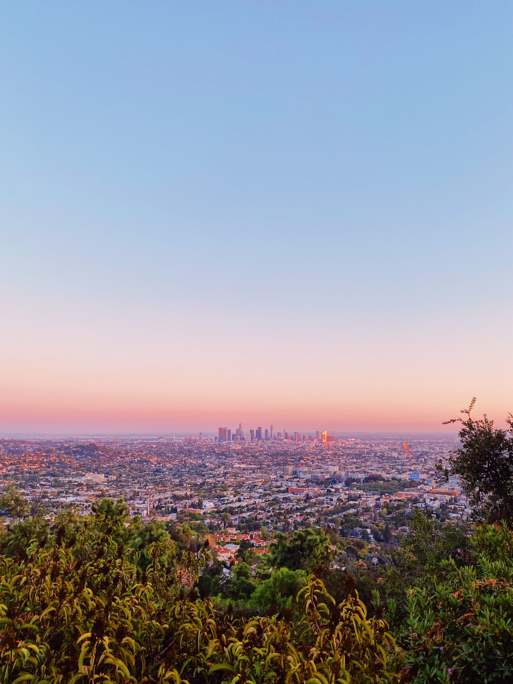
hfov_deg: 53.1
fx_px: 514
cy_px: 342
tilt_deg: +9.1
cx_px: 256
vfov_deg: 67.3
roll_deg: -0.4
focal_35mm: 26
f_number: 1.8
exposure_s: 1/122
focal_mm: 4.25
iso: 40
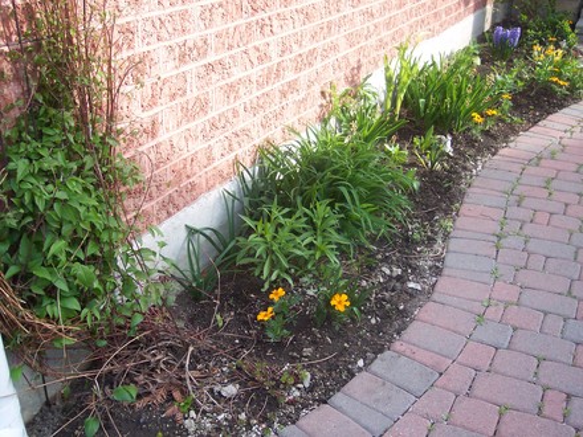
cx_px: 292
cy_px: 218
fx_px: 640
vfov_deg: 37.7
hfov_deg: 49.0
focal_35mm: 38
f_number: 2.8
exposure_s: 1/350
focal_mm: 8
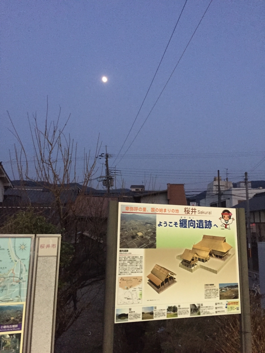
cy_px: 176
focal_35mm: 29
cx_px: 132
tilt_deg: +10.8
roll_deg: -2.0
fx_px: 296
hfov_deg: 48.2
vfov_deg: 61.7
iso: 400
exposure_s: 1/15
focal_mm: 4.15
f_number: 2.2
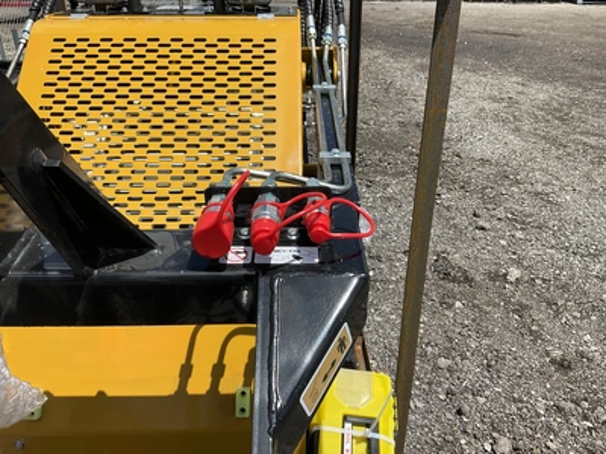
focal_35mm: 29
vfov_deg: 48.2
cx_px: 303
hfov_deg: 61.7
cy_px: 227
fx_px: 508
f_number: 1.8
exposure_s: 1/2141
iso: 25
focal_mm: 3
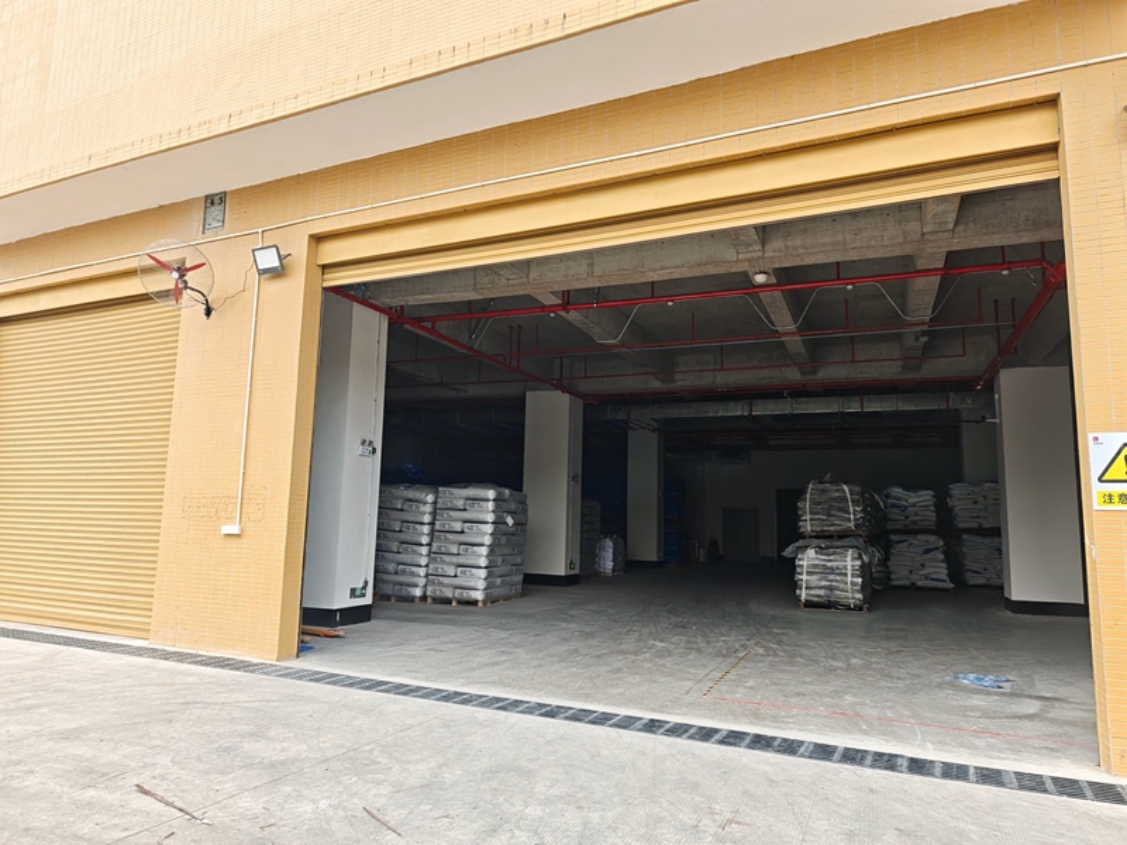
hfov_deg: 73.9
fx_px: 749
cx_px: 564
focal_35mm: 23
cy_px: 422
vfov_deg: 58.9
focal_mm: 6.55
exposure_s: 1/1809
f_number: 1.62
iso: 160
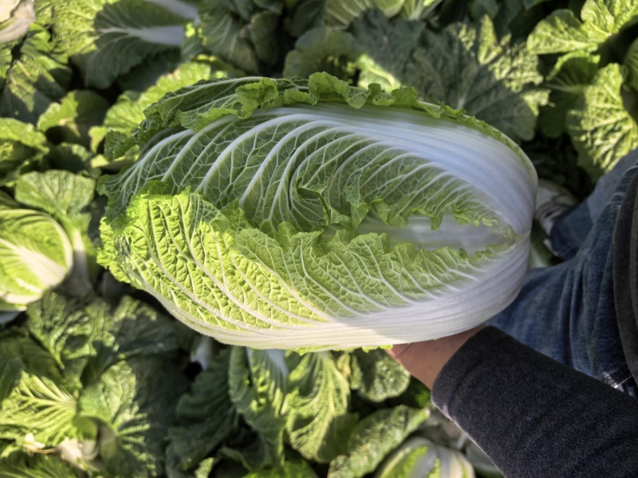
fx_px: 442
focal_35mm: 24
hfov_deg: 71.6
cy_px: 239
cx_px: 319
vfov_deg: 56.8
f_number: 2
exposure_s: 1/2451
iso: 50
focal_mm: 5.75
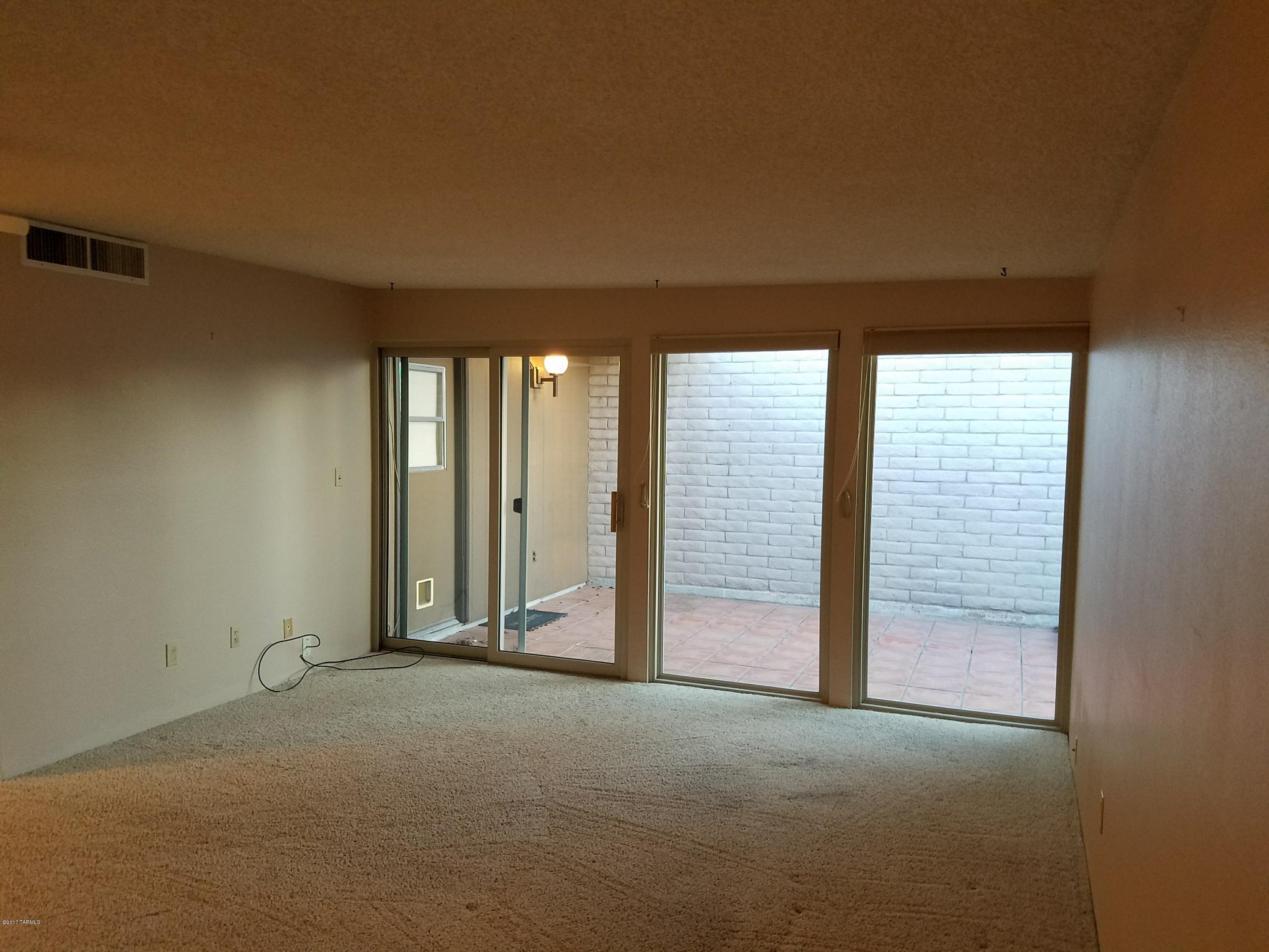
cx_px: 634
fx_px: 953
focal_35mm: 26
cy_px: 476
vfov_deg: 53.1
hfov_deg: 67.3
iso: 200
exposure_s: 1/24
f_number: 1.7
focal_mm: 4.2
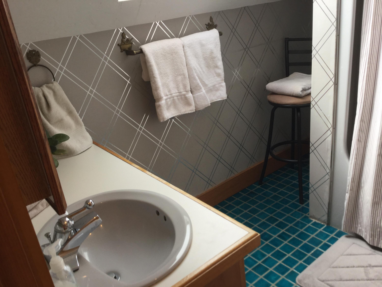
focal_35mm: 31
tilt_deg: -19.9
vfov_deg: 45.4
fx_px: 342
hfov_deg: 58.4
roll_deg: +7.6
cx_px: 191
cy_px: 144
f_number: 2.4
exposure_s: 1/60
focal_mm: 3.3
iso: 32
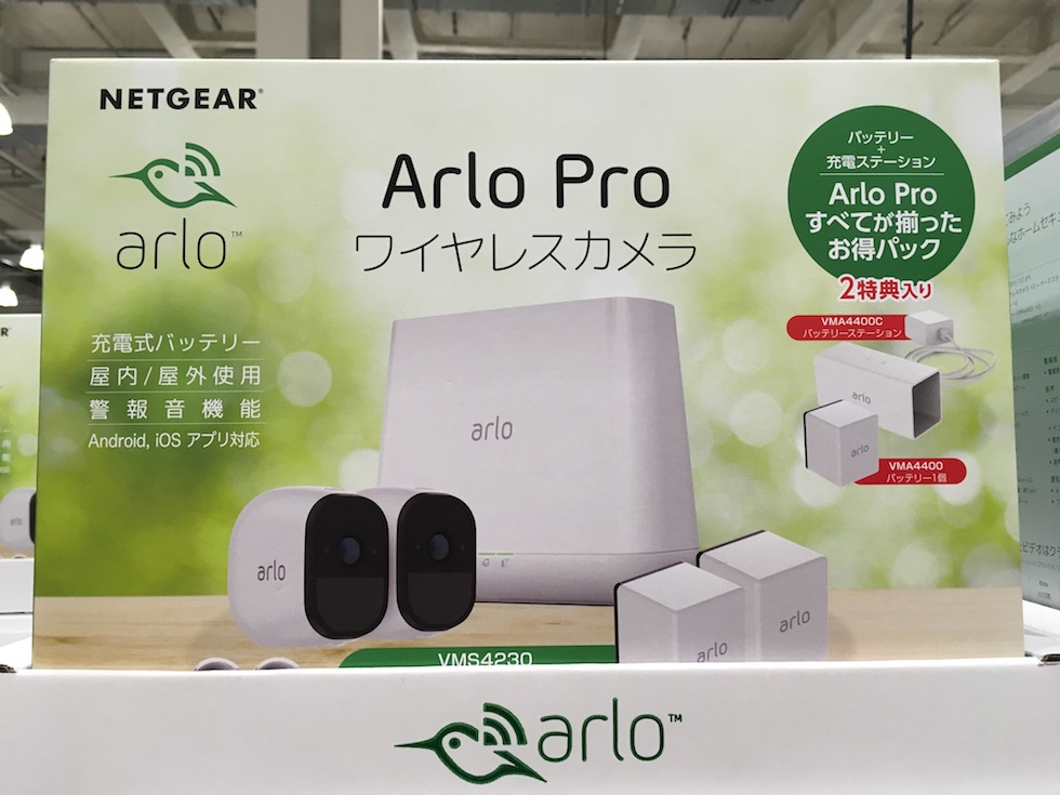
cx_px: 530
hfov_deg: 61.7
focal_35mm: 29
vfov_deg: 48.2
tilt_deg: +2.5
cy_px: 398
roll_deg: +0.5
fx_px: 888
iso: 32
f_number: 2.2
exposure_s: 1/30
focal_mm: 4.15
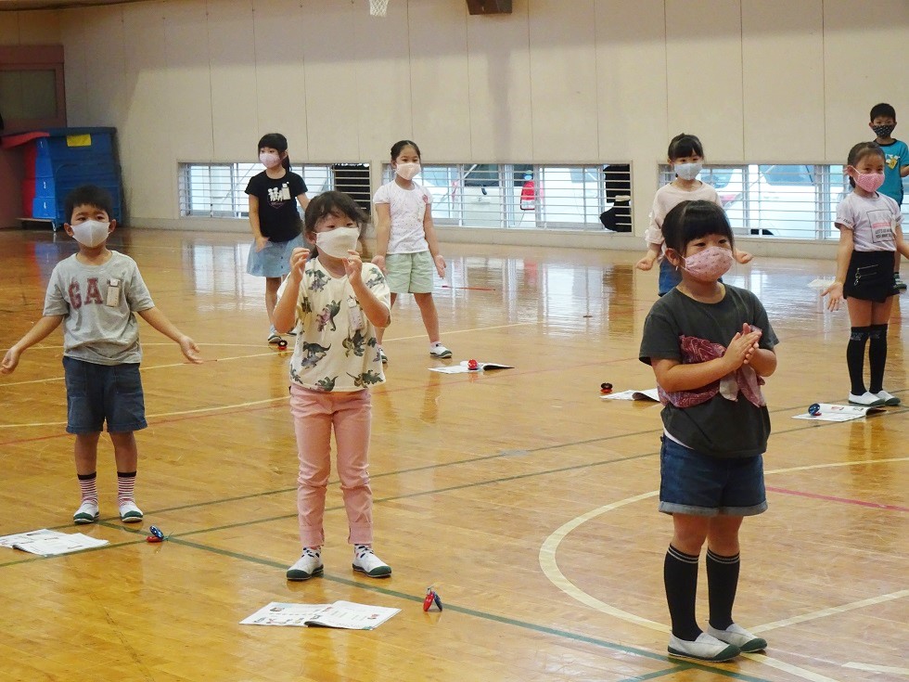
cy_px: 341
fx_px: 2232
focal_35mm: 85
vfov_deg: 17.4
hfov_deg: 23.0
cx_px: 454
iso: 500
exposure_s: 1/100
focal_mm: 14.54
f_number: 5
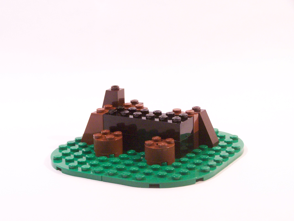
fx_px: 696
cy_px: 110
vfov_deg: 18.0
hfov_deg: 23.8
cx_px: 147
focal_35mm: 82
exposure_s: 1/30
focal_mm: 13.7
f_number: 3.6
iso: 400
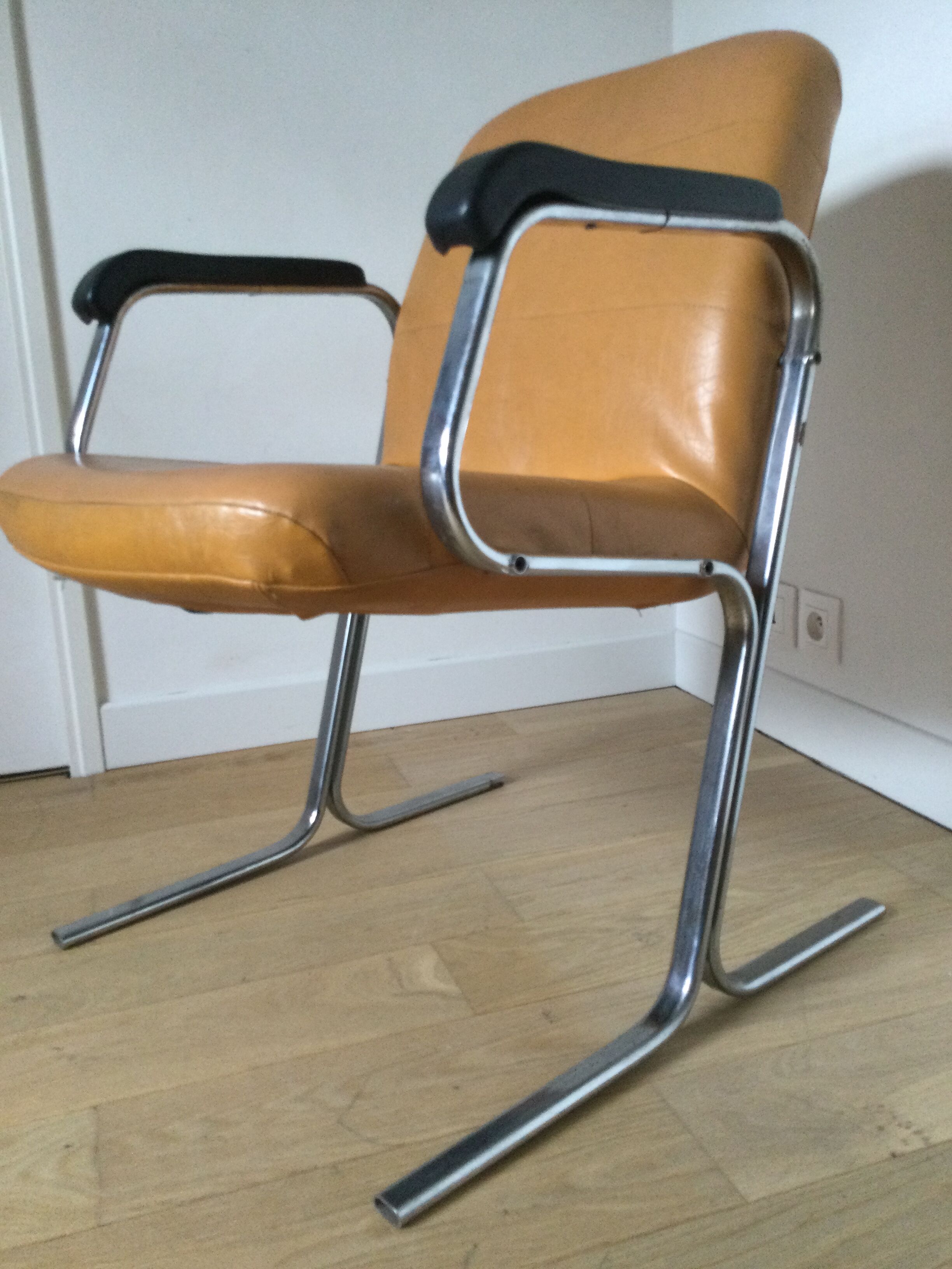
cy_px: 634
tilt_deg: -11.7
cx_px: 476
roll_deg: +1.1
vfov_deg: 58.4
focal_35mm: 31
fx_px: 1137
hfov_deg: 45.4
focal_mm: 3.3
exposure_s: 1/33
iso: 160
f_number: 2.4
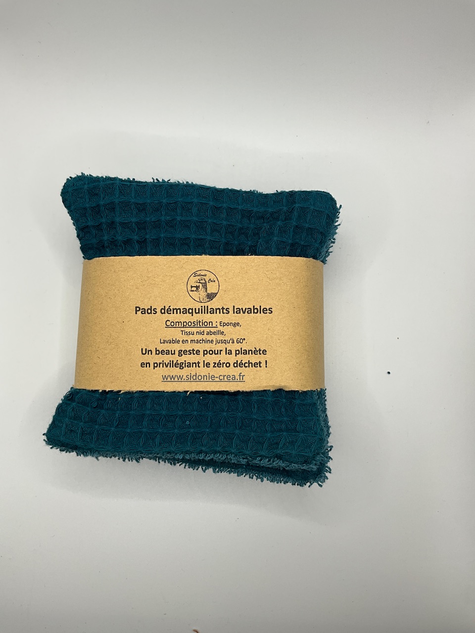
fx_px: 531
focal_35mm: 29
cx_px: 238
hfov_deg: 48.2
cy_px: 316
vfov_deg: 61.7
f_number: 1.8
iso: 20
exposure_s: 1/201
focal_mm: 3
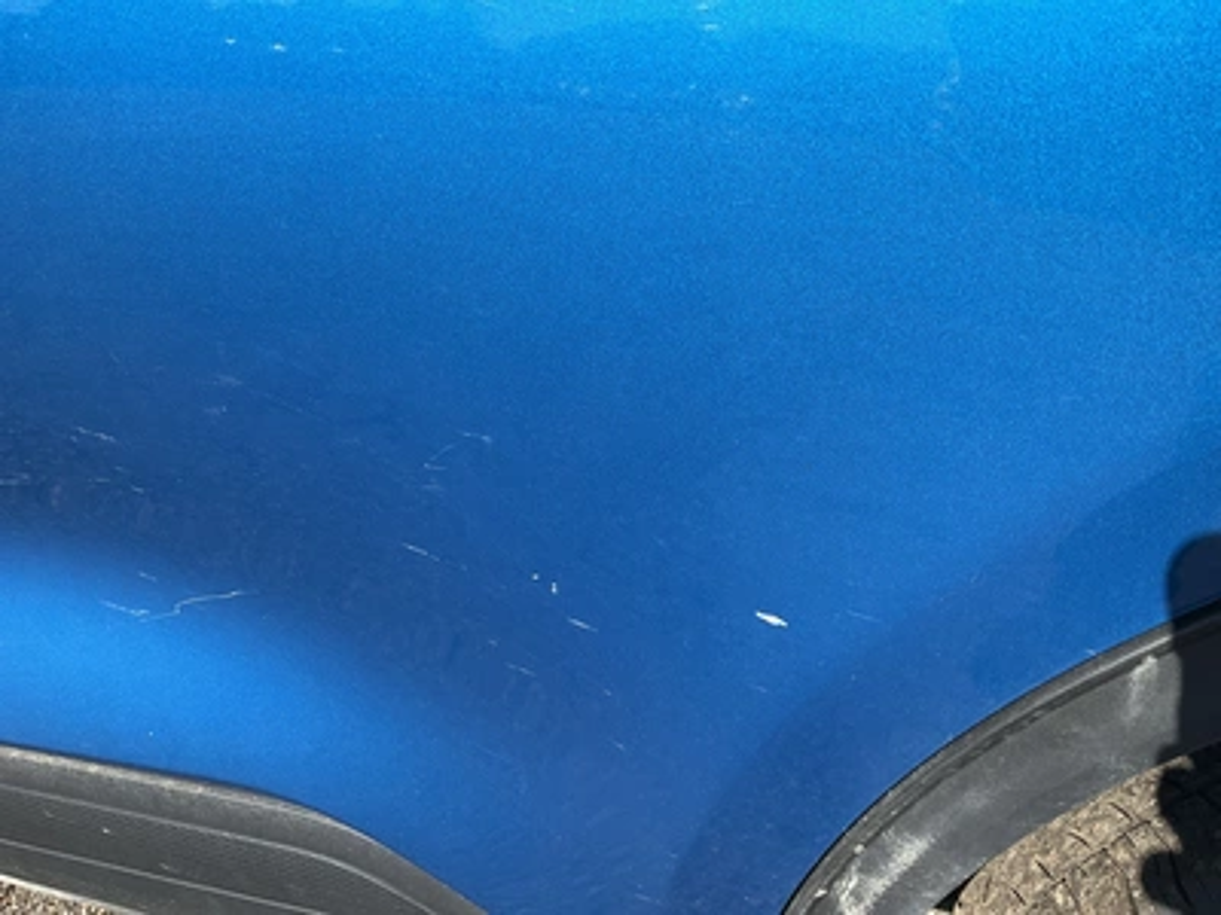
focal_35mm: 29
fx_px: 1023
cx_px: 610
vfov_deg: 48.2
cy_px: 458
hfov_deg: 61.7
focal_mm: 3
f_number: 1.8
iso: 25
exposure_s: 1/1055
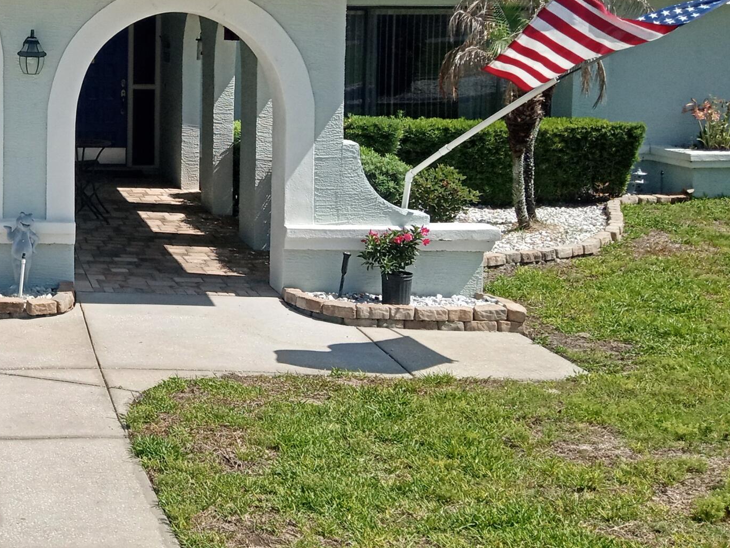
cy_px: 109
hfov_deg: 29.1
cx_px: -43
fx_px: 1287
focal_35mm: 61
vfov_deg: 23.7
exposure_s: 1/1637
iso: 107
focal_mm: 3.71
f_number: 2.2
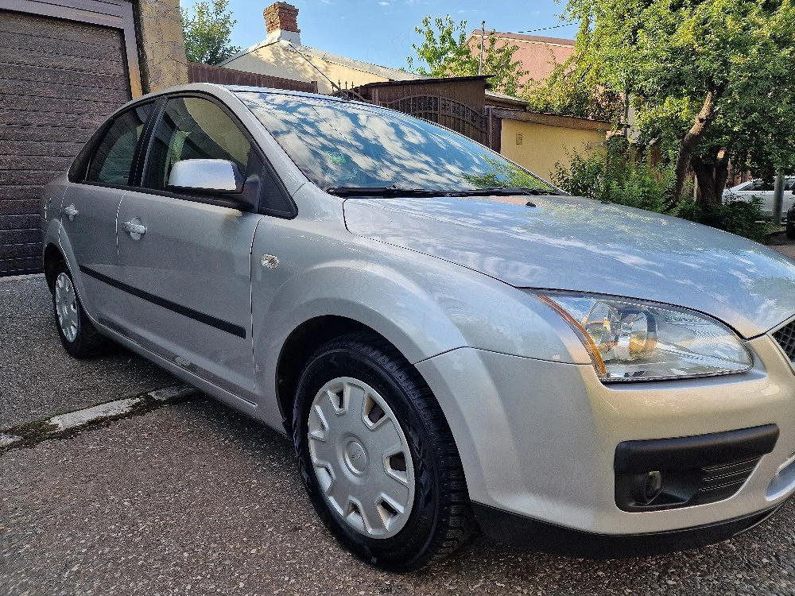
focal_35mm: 23
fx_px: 528
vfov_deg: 58.9
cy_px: 298
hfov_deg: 73.9
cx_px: 398
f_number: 1.8
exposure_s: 1/312
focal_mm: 6.4
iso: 50
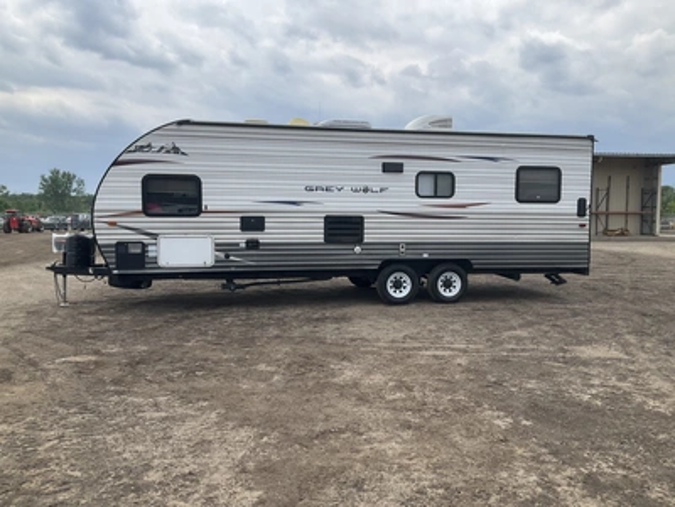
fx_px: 565
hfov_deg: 61.7
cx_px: 338
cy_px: 254
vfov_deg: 48.2
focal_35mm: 29
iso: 25
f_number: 1.8
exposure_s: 1/1984
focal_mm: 3
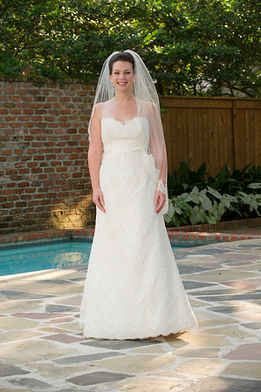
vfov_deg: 20.0
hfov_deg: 13.4
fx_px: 1112
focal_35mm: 102
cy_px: 196
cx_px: 130
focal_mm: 102
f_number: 5
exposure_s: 1/80
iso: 400
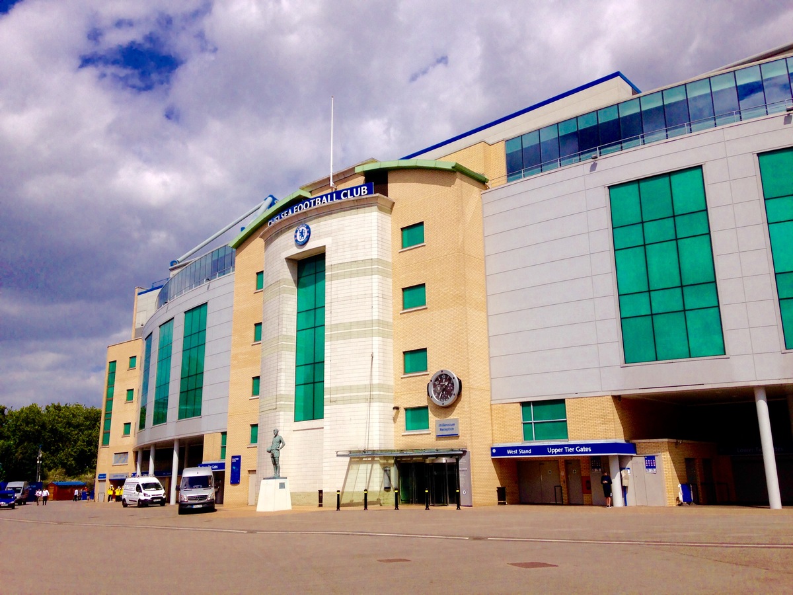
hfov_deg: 55.4
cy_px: 298
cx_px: 396
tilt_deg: +14.3
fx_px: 756
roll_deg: -0.8
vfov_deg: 42.9
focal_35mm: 33
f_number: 2.4
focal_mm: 4.12
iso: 50
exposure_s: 1/3623
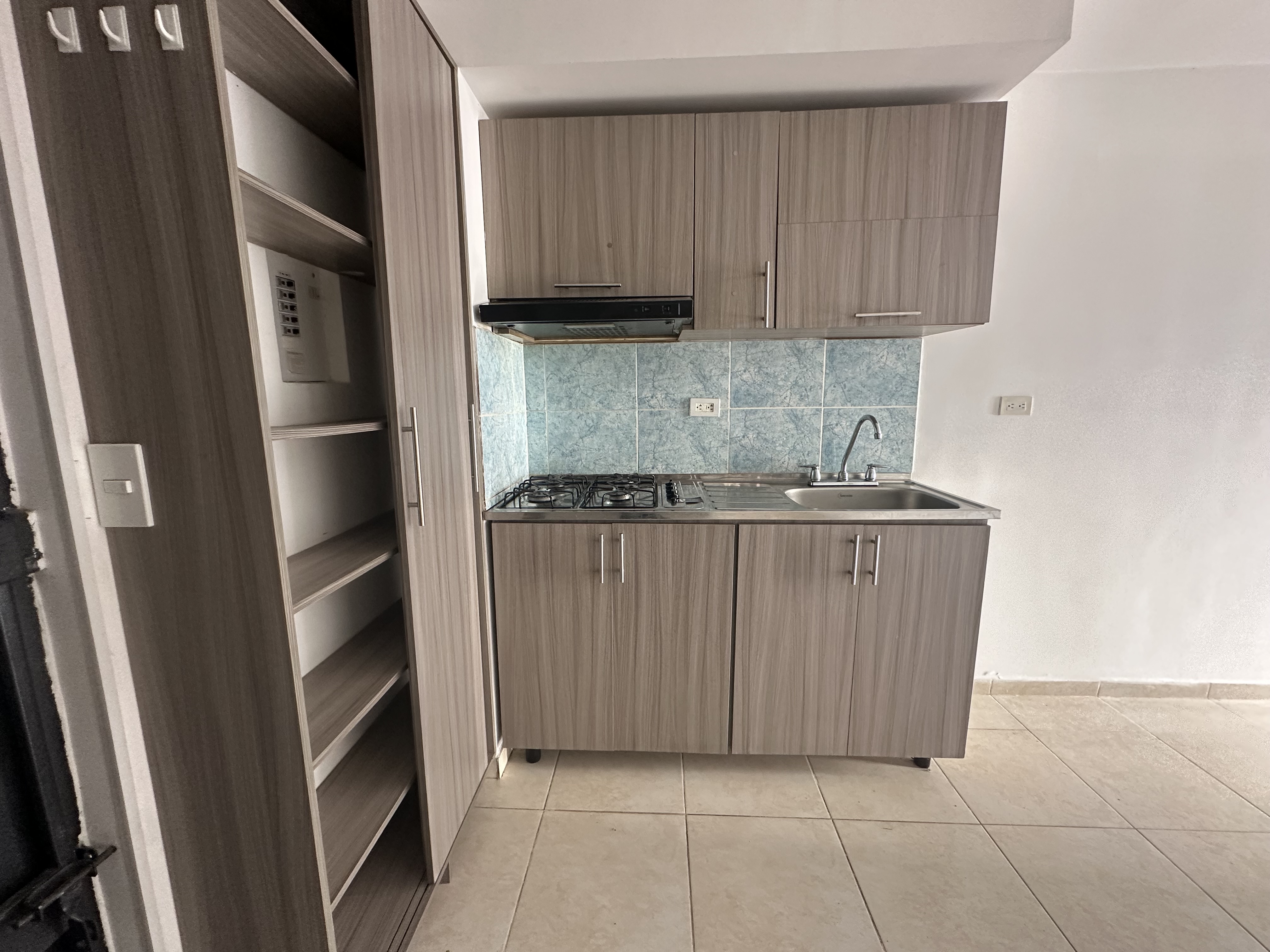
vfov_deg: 85.7
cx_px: 635
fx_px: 514
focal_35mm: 14
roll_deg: -0.1
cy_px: 476
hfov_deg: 102.1
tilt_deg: -8.0
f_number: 2.2
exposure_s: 1/99
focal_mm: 2.22
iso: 320
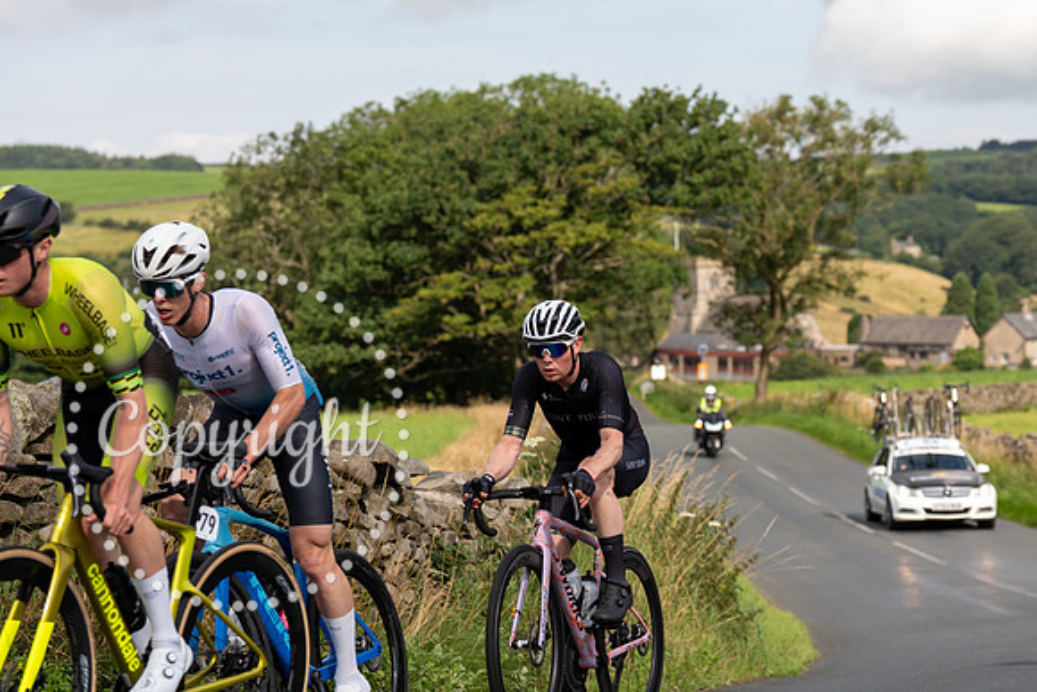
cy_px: 267
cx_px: 636
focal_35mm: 98
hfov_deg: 20.7
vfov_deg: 13.9
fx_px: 2829
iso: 100
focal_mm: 80
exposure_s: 1/800
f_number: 4
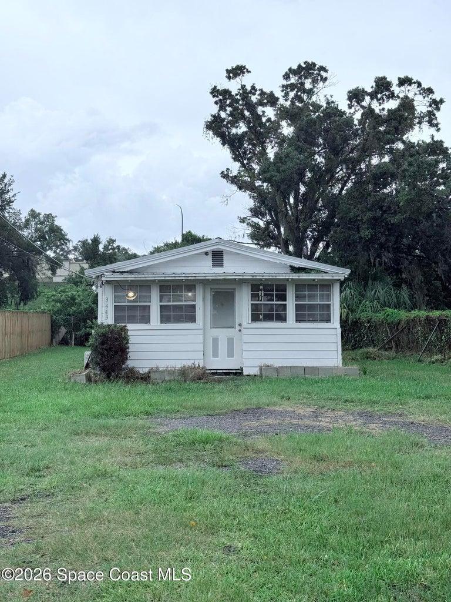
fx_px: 834
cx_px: 226
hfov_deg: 30.3
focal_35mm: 48
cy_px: 301
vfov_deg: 39.7
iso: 64
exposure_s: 1/1167
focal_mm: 6.76
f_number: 1.78
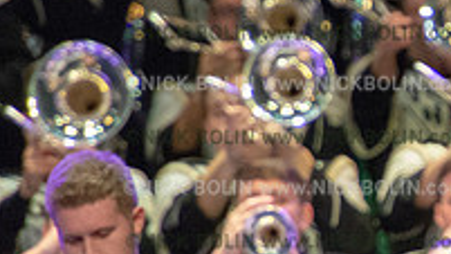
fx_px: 13703
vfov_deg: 1.1
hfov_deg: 1.9
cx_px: 648
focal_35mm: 1146
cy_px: 292
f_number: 5.6
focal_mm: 380
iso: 8000
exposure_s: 1/400
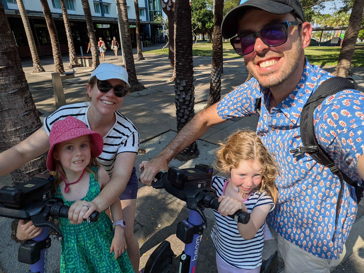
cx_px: 182
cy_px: 136
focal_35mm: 21
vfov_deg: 63.4
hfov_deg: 79.0
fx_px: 221
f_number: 2.2
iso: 37
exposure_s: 1/1145
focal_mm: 2.74
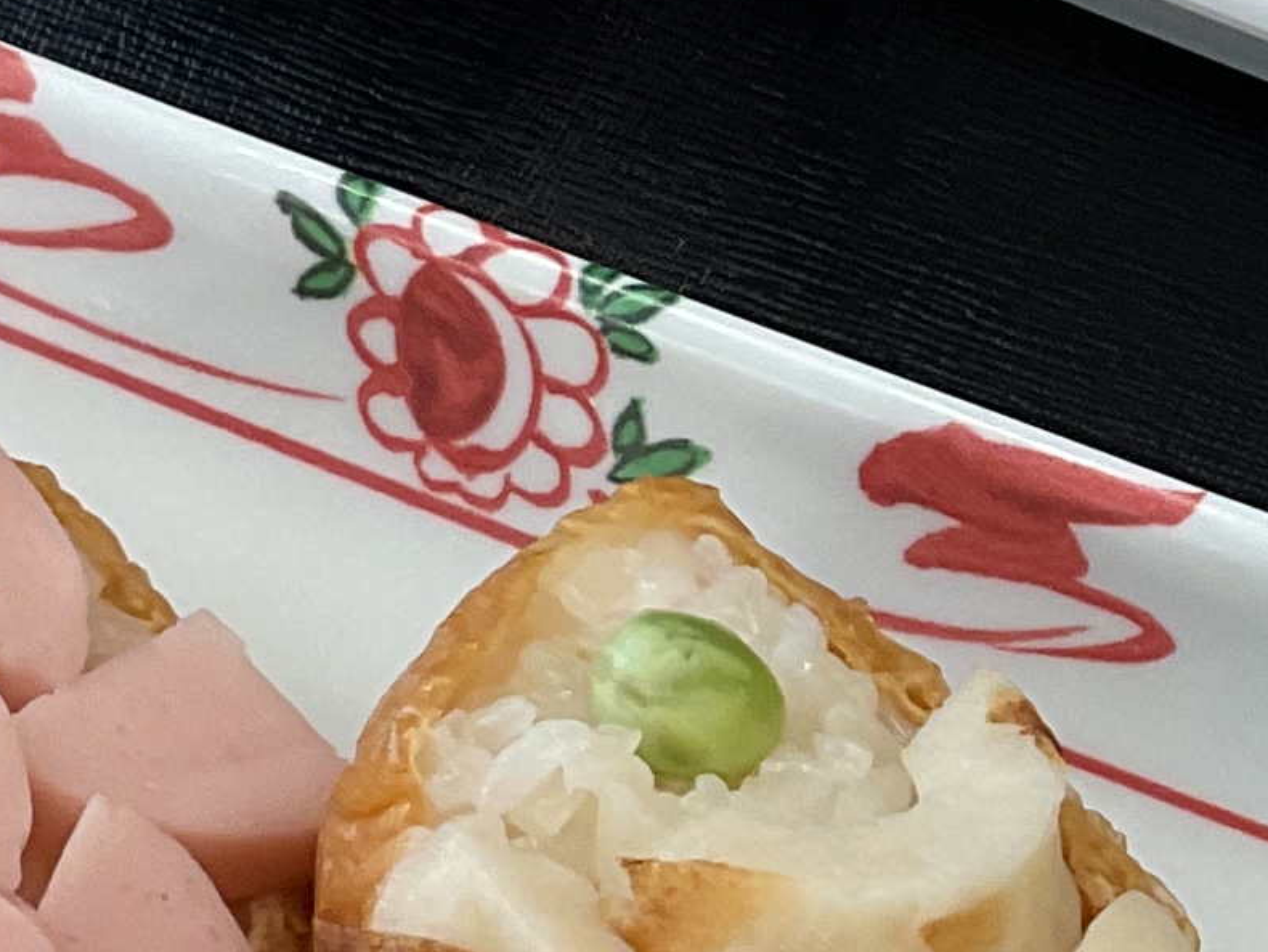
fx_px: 5423
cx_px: 1448
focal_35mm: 148
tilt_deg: -63.7
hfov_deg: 13.0
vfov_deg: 10.0
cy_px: 528
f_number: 1.8
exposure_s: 1/120
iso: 64
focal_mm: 3
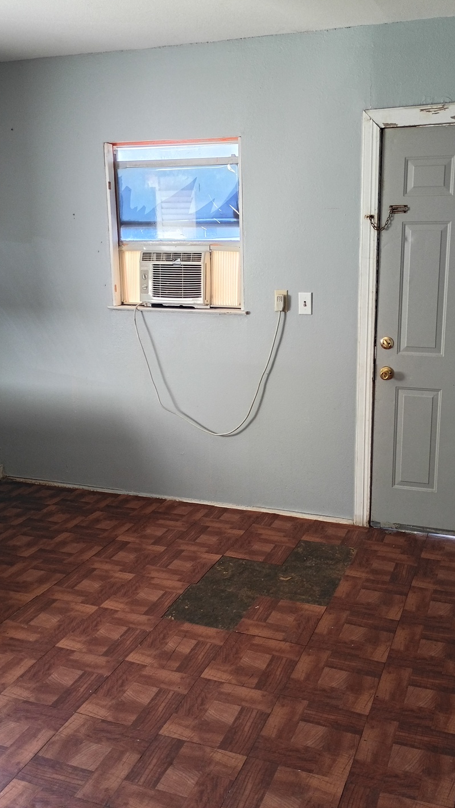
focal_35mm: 32
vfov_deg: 61.0
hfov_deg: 36.6
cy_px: 401
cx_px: 271
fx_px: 686
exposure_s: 1/60
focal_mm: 4.27
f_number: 1.8
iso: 454
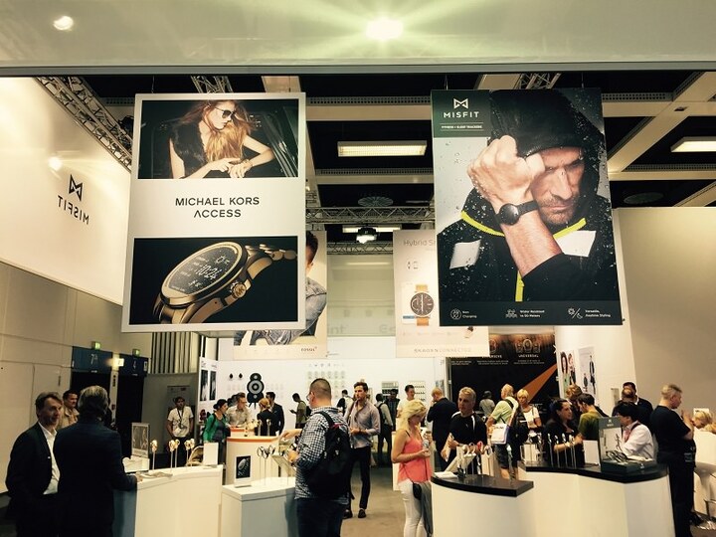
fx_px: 600
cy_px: 268
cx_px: 358
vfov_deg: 48.2
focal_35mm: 29
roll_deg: +0.3
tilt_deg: +12.6
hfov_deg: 61.7
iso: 32
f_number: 2.2
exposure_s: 1/50
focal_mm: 4.15
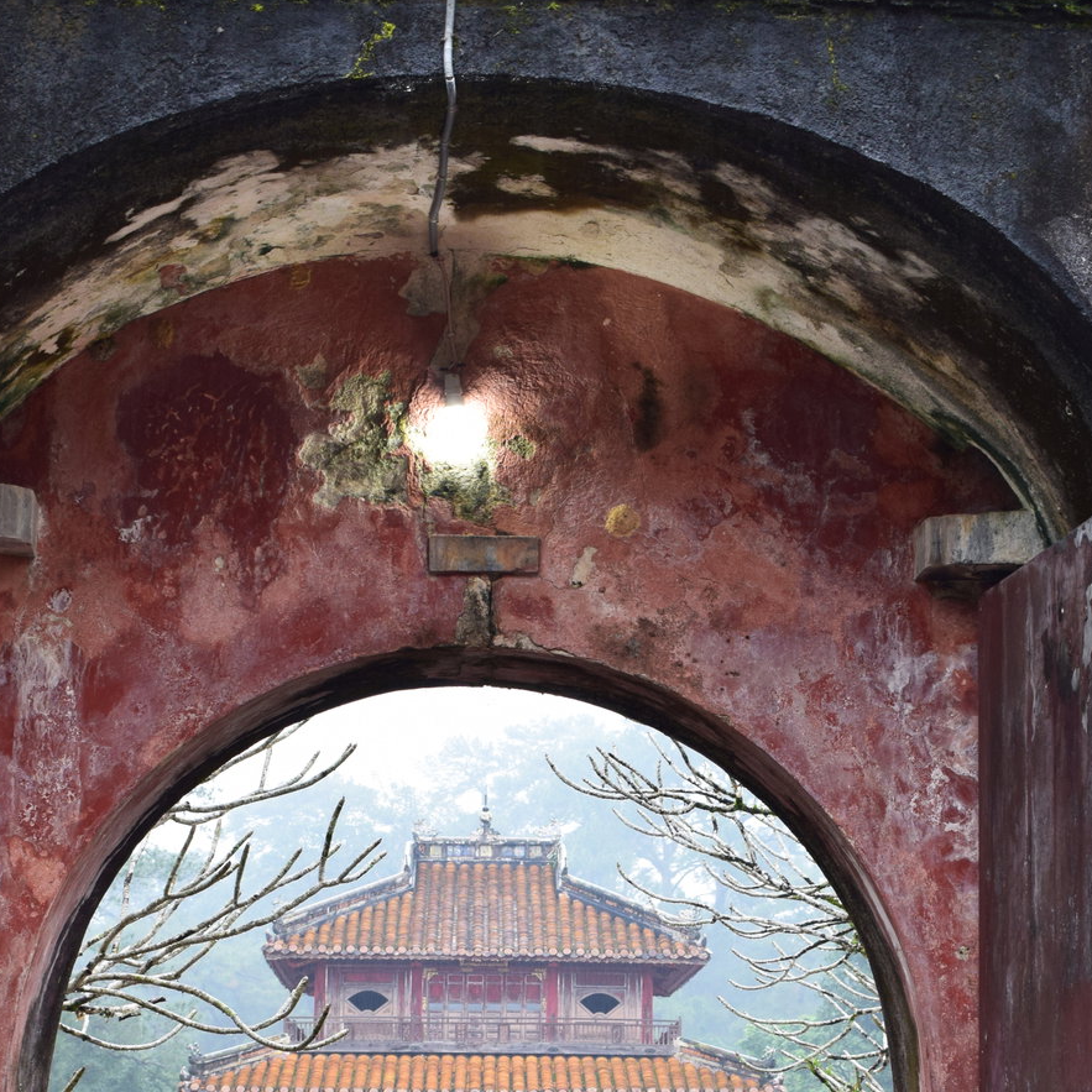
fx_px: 2784
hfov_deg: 22.2
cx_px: 566
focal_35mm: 78
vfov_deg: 21.7
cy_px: 978
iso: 400
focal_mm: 30
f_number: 7.1
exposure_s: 1/30
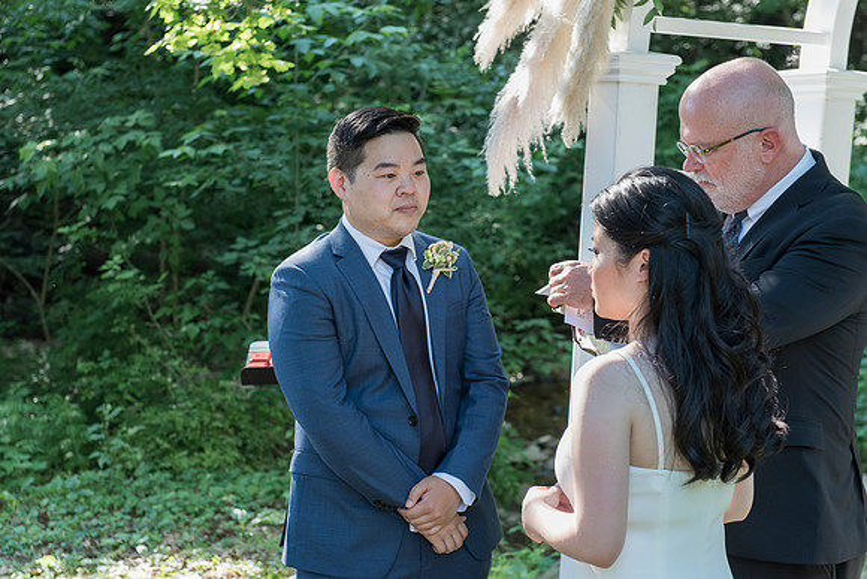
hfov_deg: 27.5
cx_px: 411
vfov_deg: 18.5
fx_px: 1774
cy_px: 274
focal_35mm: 74
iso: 1000
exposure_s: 1/320
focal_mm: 70
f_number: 4.5
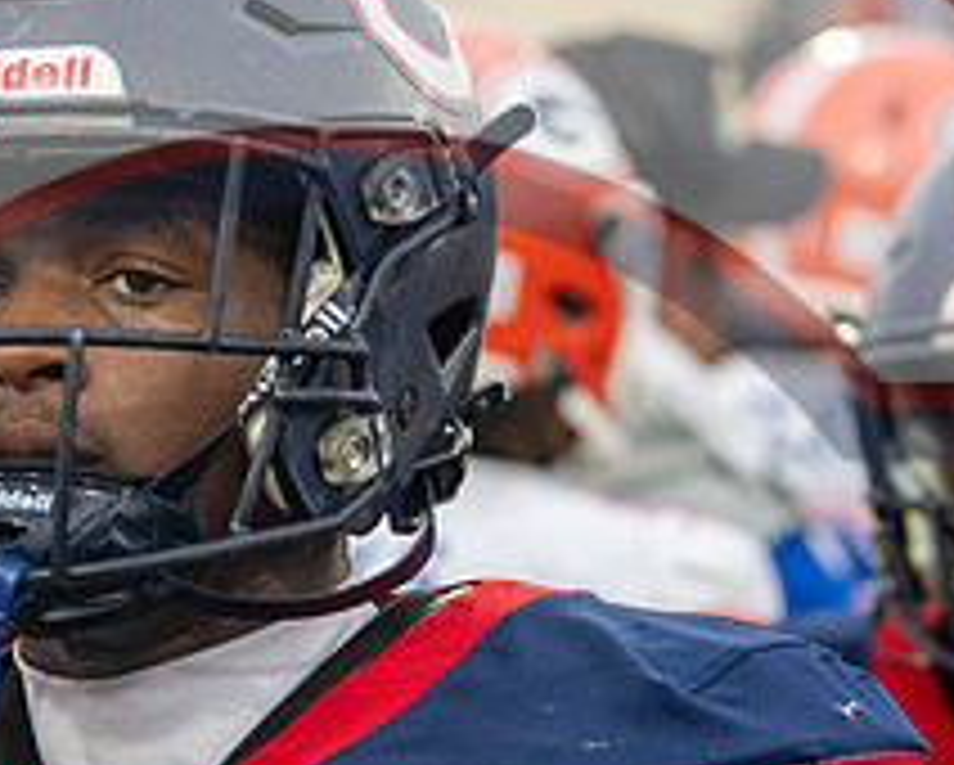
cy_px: 657
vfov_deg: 7.2
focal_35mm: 215
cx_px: 308
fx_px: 6076
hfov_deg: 9.0
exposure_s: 1/1000
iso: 1100
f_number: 2.8
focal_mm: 72
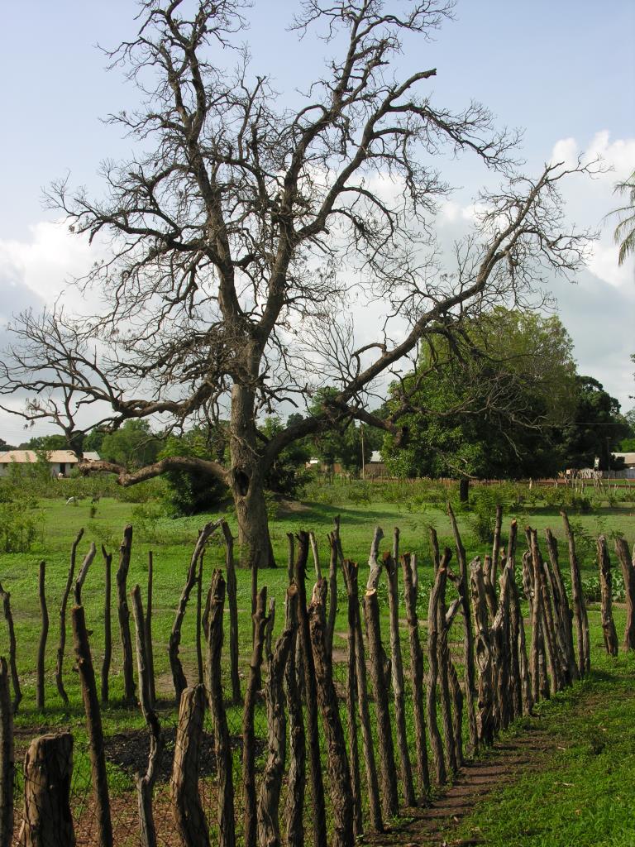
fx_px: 1223
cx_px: 318
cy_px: 424
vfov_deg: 38.2
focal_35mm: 50
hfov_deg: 29.1
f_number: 6.2
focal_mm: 12.7
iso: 50
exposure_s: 1/161
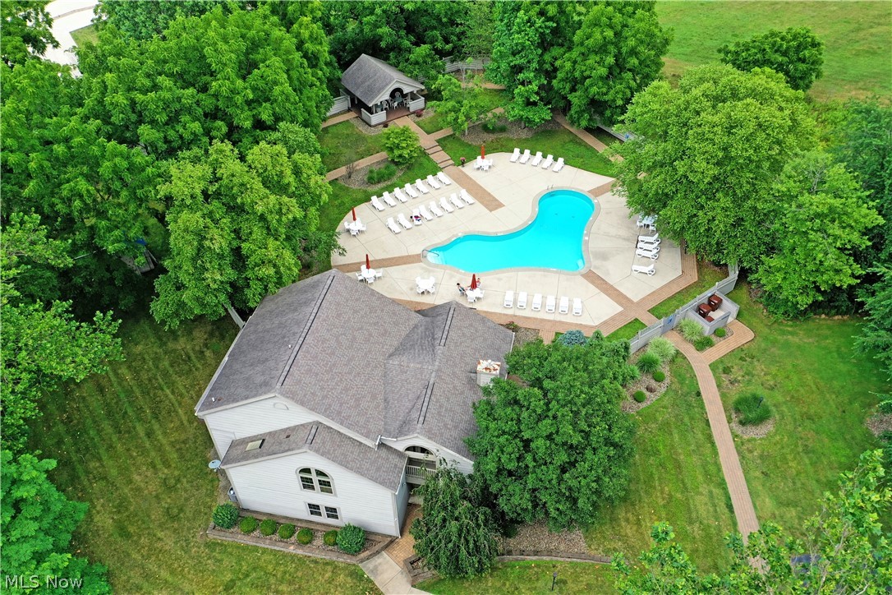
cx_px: 446
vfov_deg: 46.4
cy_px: 298
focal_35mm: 28
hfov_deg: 65.5
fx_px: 694
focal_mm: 10.26
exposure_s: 1/240
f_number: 5
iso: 100
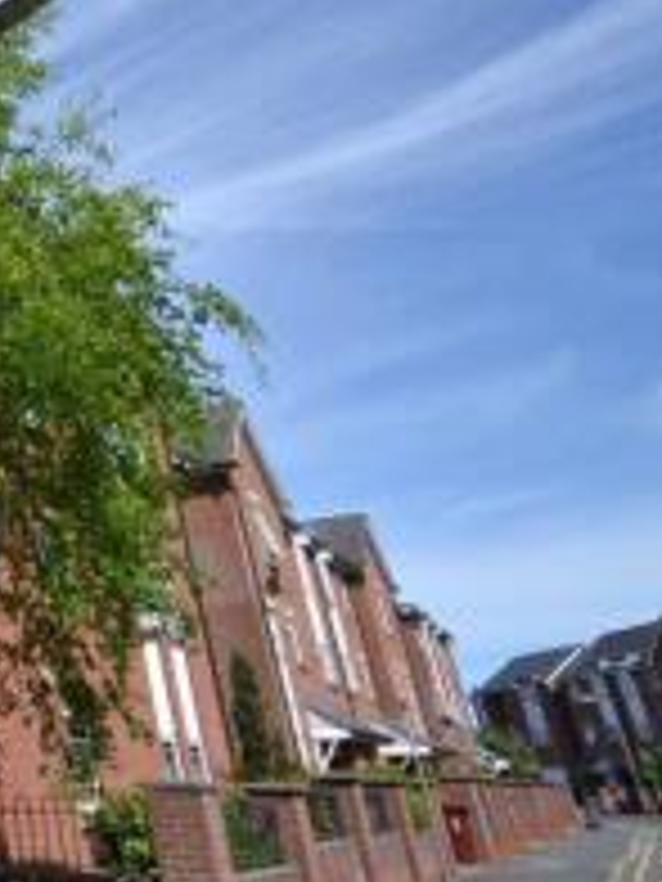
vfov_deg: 52.2
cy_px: 344
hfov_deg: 27.9
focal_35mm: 35
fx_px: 892
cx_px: -324
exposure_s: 1/400
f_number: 11
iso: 400
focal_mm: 10
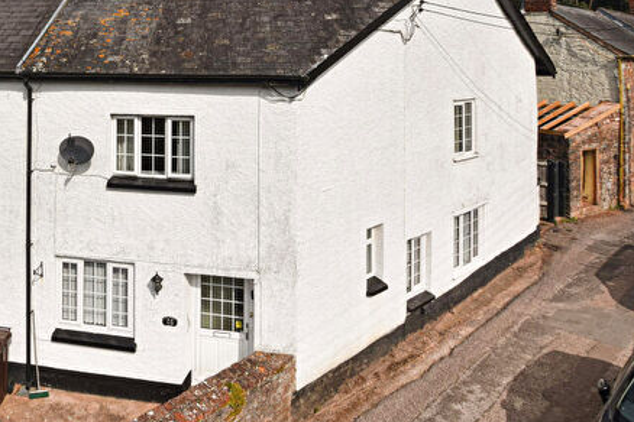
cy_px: 126
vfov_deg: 51.7
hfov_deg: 67.4
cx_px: 135
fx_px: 423
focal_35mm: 24
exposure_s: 1/320
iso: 100
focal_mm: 10
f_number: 9
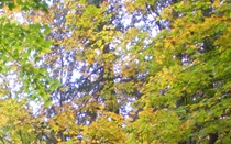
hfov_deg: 18.6
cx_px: -3
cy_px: 218
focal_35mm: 109
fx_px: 686
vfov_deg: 11.5
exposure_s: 1/132
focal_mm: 6.3
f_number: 3.5
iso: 352
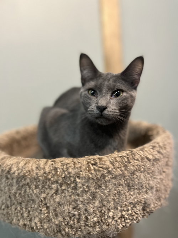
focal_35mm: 26
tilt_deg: -3.2
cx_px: 89
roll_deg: +4.9
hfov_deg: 53.0
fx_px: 178
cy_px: 119
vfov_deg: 67.3
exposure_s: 1/40
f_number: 1.6
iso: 500
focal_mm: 5.1
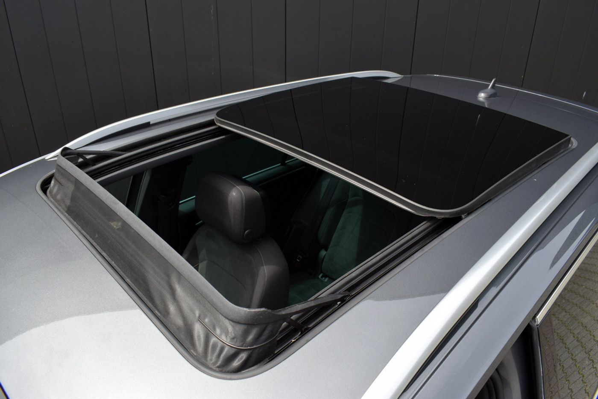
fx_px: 448
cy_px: 200
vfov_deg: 47.9
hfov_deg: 67.4
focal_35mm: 27
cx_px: 299
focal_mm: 18
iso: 200
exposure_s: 1/250
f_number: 8
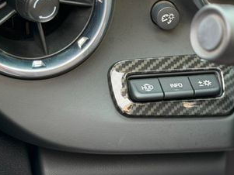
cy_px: 72
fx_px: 690
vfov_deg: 14.5
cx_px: 170
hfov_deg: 19.1
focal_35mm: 102
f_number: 1.78
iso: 160
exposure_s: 1/177
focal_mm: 6.76
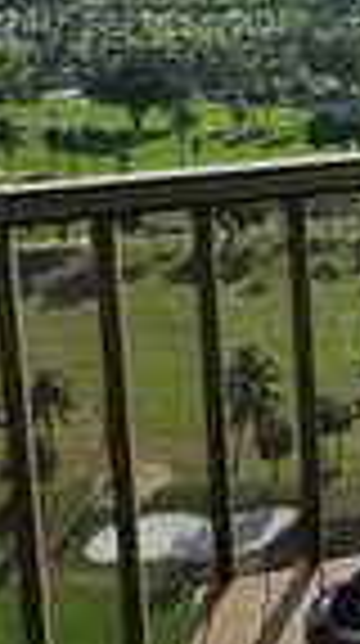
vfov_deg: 27.0
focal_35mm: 75
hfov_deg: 12.4
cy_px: 27
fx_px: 1278
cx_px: 880
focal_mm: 5.4
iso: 25
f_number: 1.8
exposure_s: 1/4233
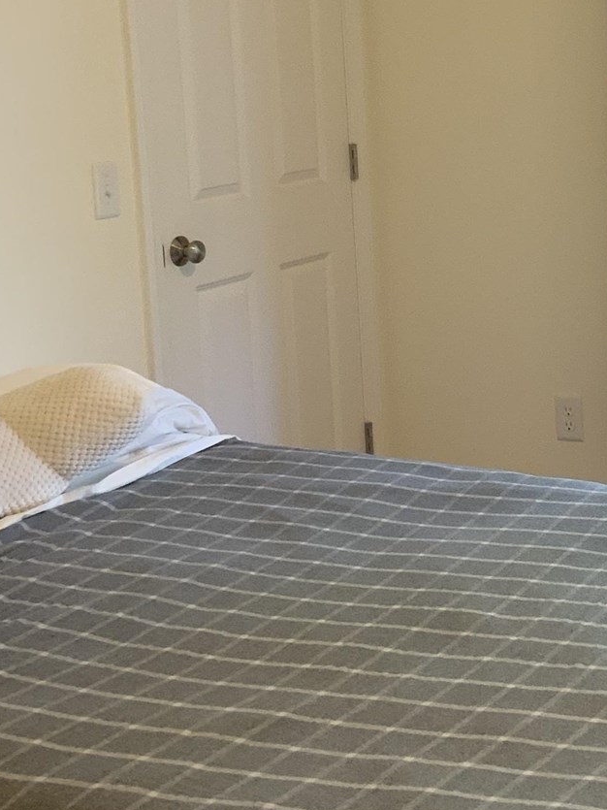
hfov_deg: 17.8
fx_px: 1871
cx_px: 663
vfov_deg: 24.3
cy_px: 256
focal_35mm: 80
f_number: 1.8
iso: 100
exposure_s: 1/60
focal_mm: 3
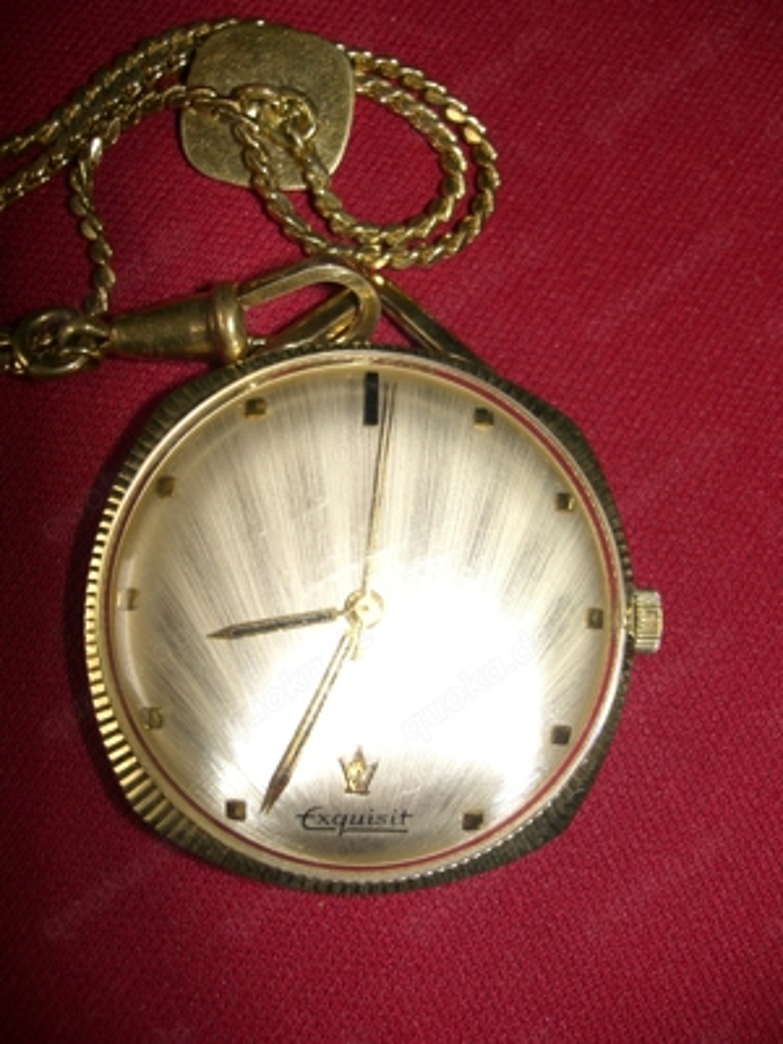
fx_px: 1146
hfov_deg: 37.7
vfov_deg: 49.0
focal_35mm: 38
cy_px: 522
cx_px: 392
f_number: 3.1
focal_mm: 6.3
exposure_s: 1/60
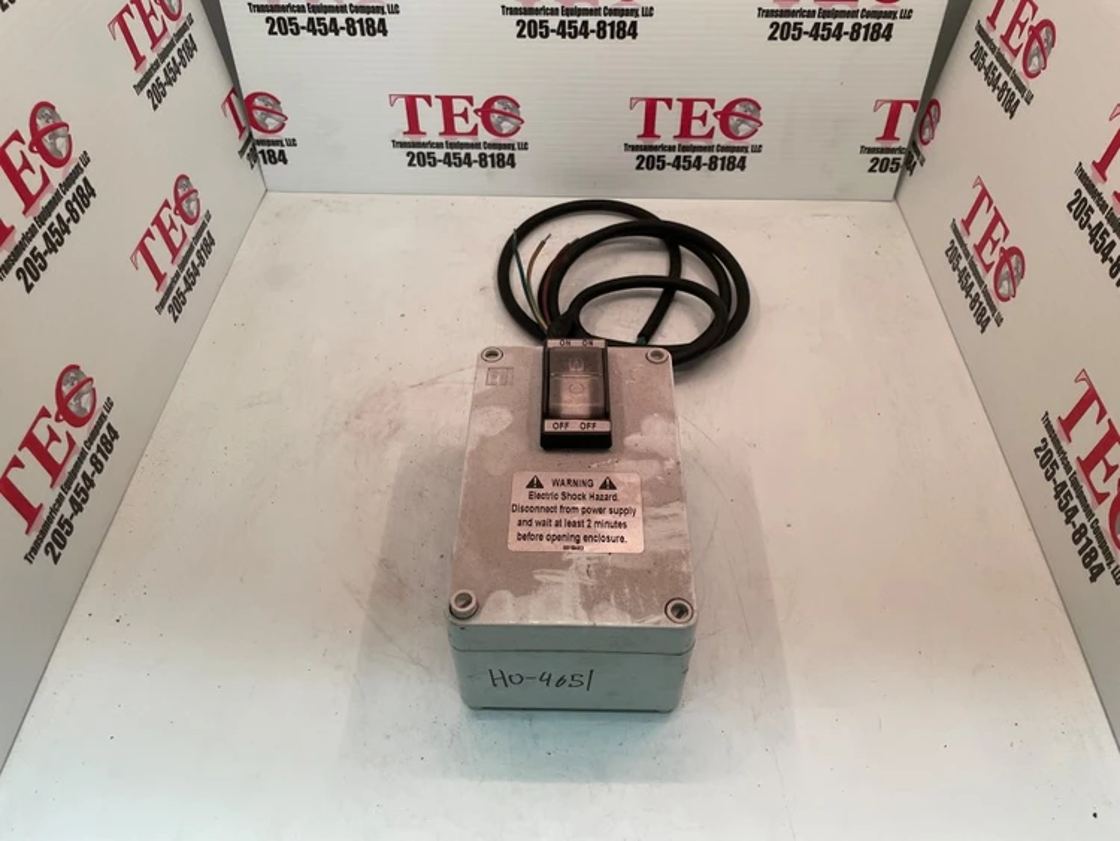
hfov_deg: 67.3
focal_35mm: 26
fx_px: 841
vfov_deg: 53.1
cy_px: 420
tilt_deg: -46.2
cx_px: 560
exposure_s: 1/112
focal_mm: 4.2
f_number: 1.6
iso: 100
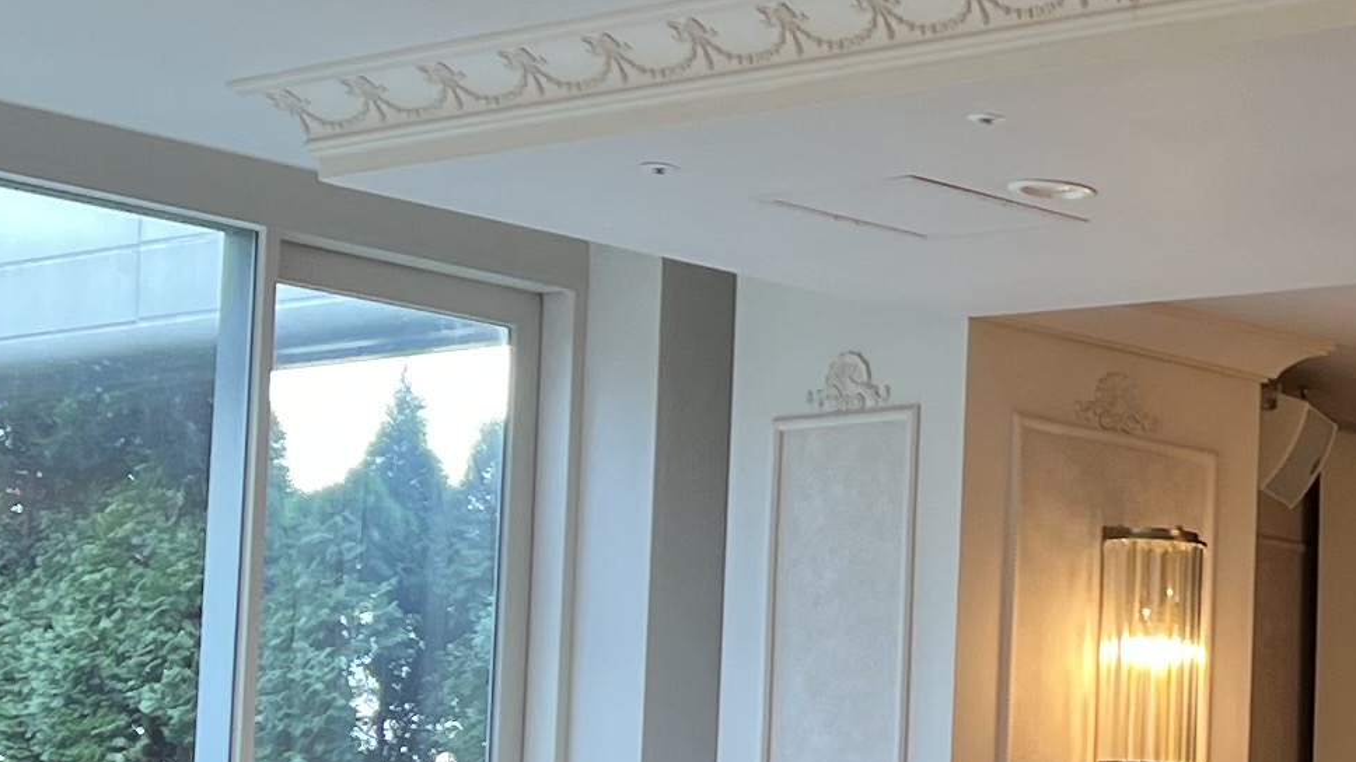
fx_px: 4242
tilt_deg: +3.7
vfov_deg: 10.2
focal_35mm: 118
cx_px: 1936
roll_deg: -1.5
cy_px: 815
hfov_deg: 16.7
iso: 80
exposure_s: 1/60
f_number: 1.5
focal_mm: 5.7
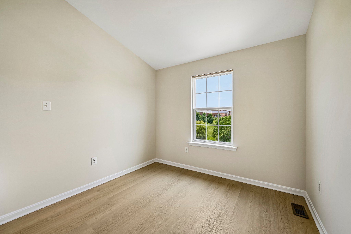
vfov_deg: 81.2
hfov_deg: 104.3
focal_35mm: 14
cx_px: 176
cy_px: 117
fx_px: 136
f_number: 8
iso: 100
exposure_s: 1/50
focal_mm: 14
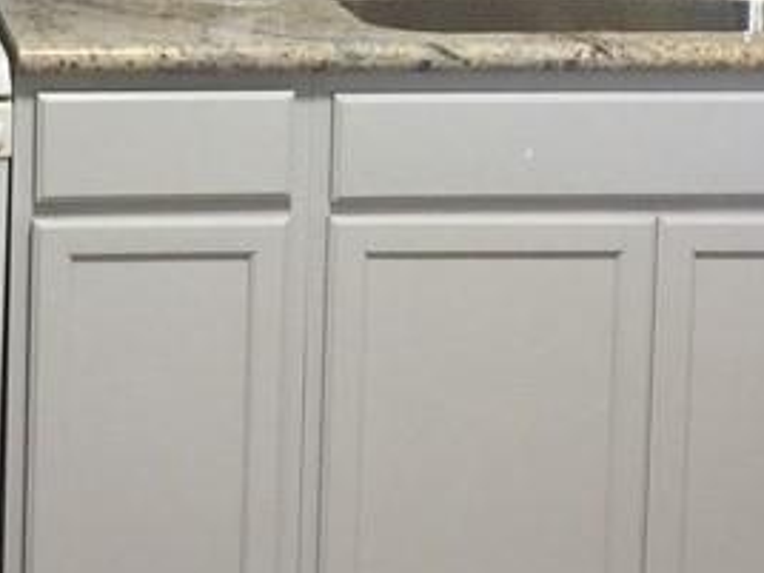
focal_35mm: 111
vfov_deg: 12.9
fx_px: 2450
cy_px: -194
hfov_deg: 17.4
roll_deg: -2.8
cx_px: 57
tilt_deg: -5.9
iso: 64
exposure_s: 1/15
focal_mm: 4.15
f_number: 2.2
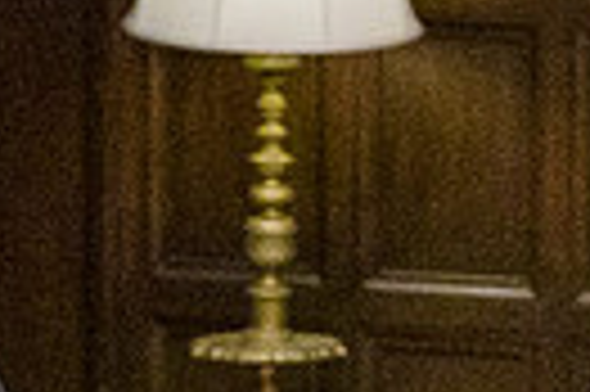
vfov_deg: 1.9
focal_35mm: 731
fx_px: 11965
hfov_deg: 2.8
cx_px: -90
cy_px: 813
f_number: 3.2
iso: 6400
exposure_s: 1/2000
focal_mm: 110
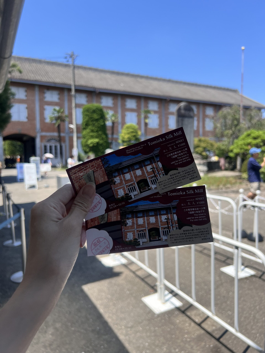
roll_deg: +1.4
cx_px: 132
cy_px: 176
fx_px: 265
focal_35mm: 26
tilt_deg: -3.1
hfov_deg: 53.1
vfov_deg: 67.3
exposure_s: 1/2208
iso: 50
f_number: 1.5
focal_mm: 5.7
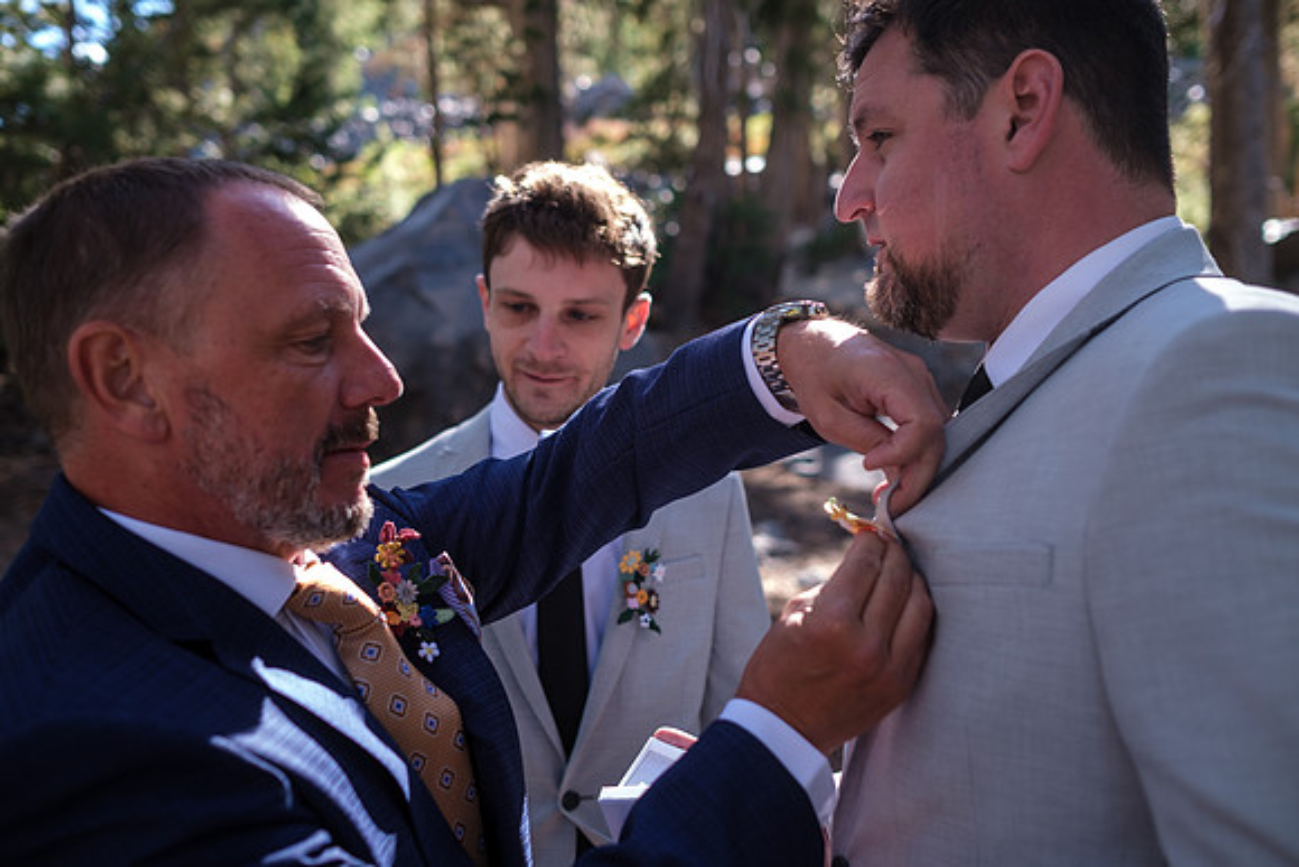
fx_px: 1263
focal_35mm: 35
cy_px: 434
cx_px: 650
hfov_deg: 54.4
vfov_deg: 37.9
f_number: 2.2
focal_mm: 23
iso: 160
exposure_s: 1/170
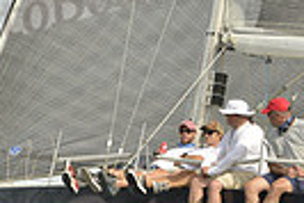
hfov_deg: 6.7
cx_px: 347
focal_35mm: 305
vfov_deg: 4.5
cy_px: 92
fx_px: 2578
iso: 200
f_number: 6.3
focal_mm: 70
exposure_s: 1/1000
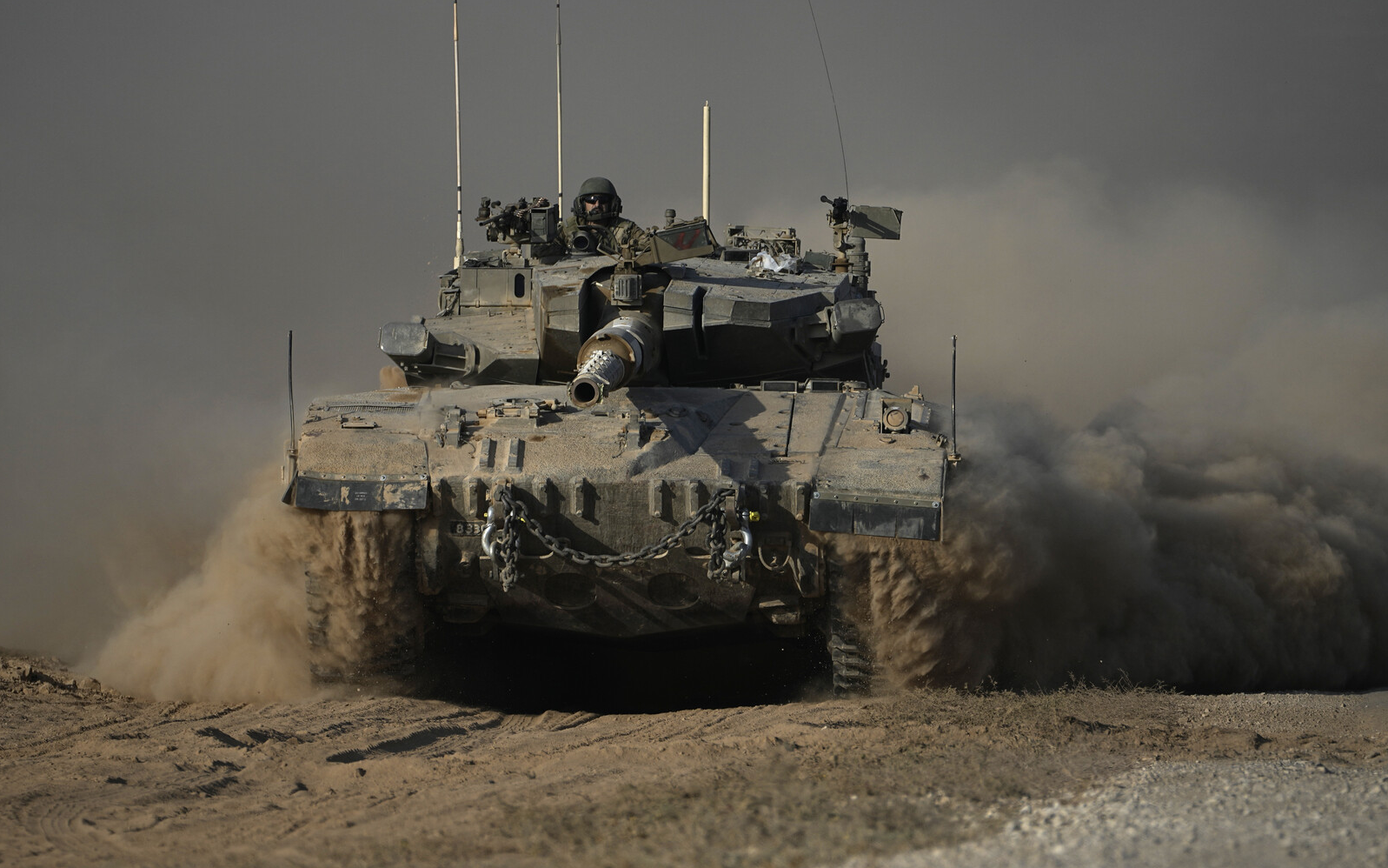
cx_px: 694
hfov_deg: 3.6
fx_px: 21788
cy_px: 421
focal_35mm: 576
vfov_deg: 2.3
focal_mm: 376
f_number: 6.3
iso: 125
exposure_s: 1/2000
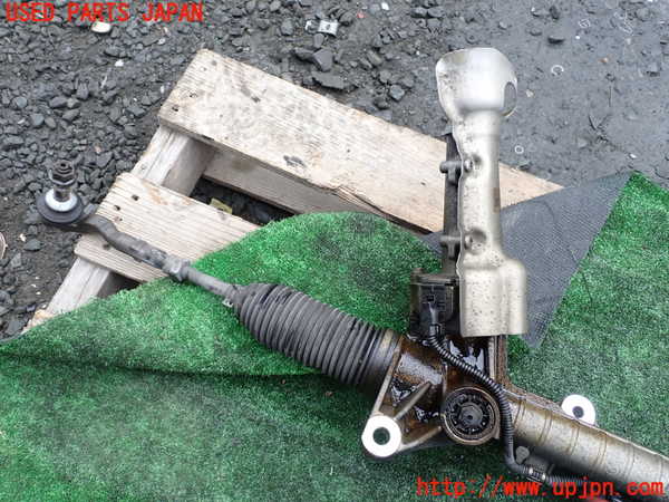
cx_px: 334
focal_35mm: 30
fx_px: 580
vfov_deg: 46.8
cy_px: 251
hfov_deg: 60.0
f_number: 3.2
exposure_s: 1/125
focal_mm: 5.4
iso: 100
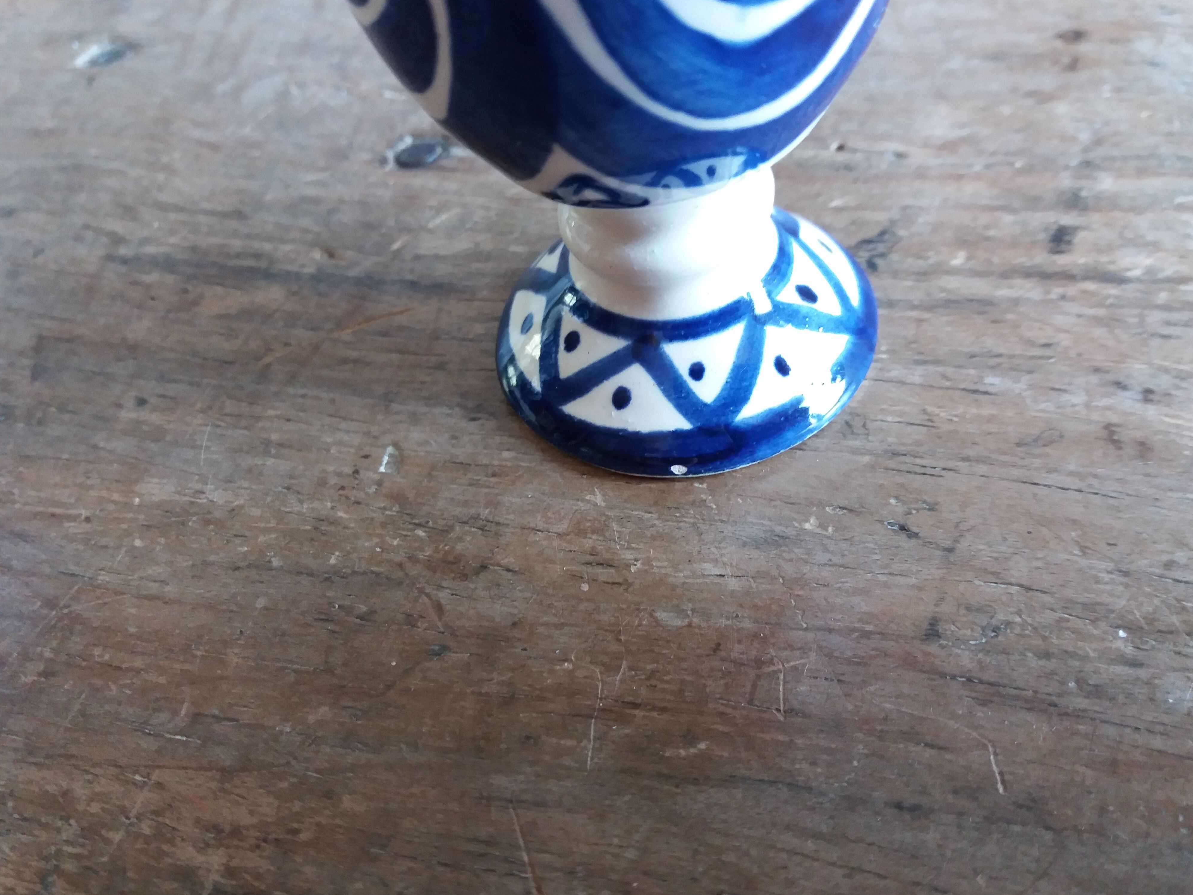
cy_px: 438
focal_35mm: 29
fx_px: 999
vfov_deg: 48.2
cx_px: 591
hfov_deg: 61.7
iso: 200
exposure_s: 1/25
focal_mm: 3.7
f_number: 1.9
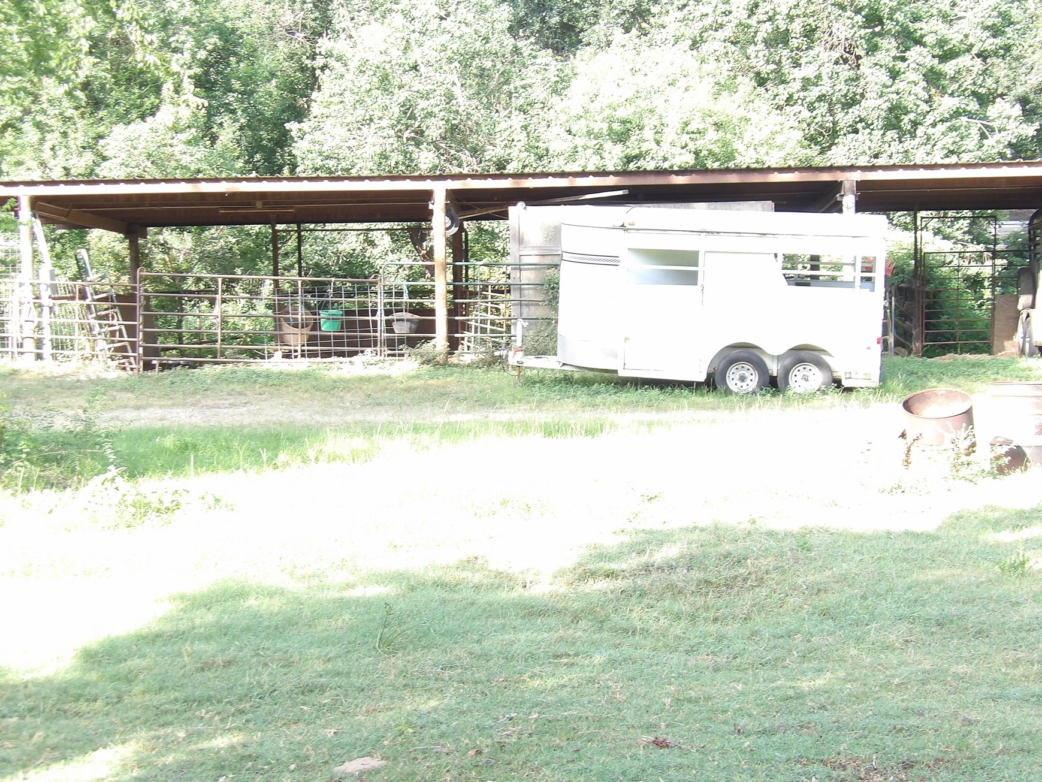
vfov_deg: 20.2
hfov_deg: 26.7
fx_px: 2198
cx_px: 549
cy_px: 334
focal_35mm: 73
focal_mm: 11.1
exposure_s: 1/60
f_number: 3.5
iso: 100
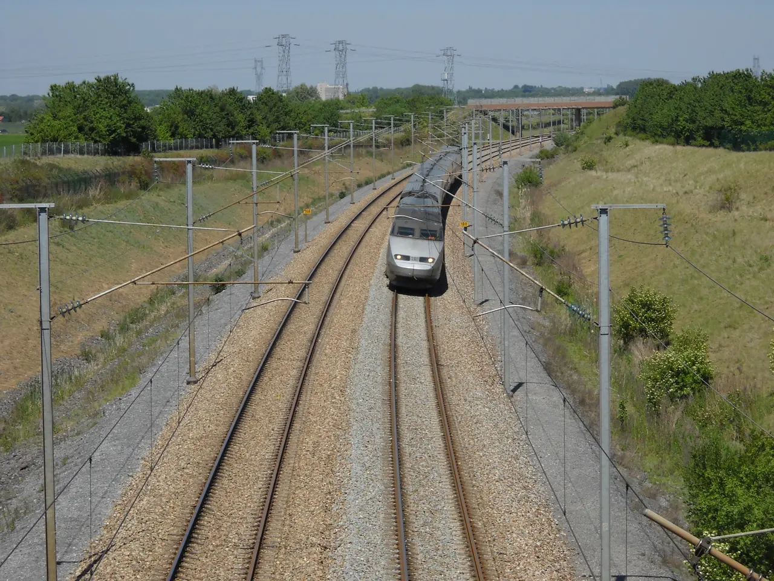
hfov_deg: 15.9
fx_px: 2773
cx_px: 387
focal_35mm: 124
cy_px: 290
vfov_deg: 12.0
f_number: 6
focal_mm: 20.49
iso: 64
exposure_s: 1/353
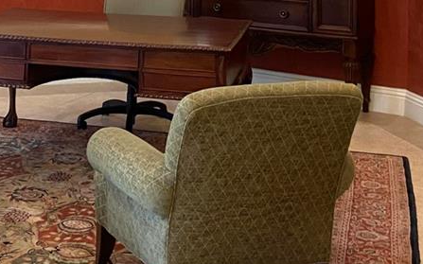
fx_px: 853
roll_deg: -1.7
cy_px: -114
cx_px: 104
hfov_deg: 27.5
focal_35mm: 74
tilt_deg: -0.9
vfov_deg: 16.3
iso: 200
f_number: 1.8
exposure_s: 1/60
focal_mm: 4.25
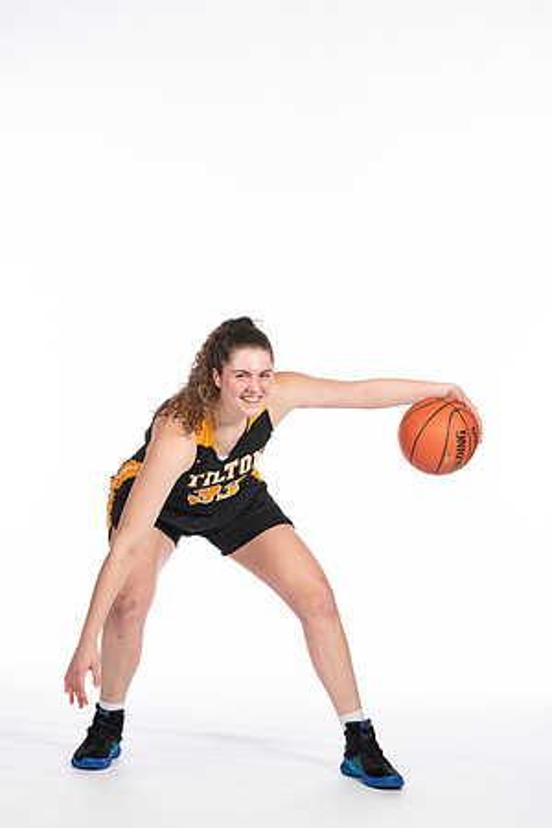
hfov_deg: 13.0
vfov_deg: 19.5
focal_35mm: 105
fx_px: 2415
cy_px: 414
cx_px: 276
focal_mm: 70
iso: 100
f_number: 5
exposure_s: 1/100
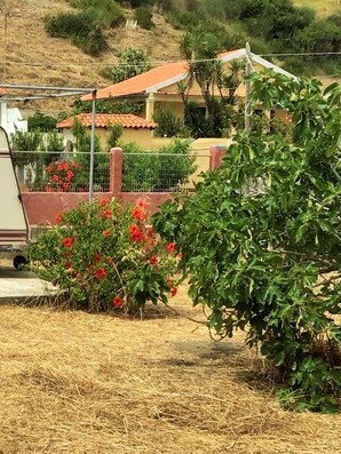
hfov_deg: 18.1
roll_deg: -0.2
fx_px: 1050
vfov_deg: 24.1
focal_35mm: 80
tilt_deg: -9.1
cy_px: 345
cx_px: 18
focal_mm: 3.3
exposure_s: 1/1456
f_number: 2.4
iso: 25
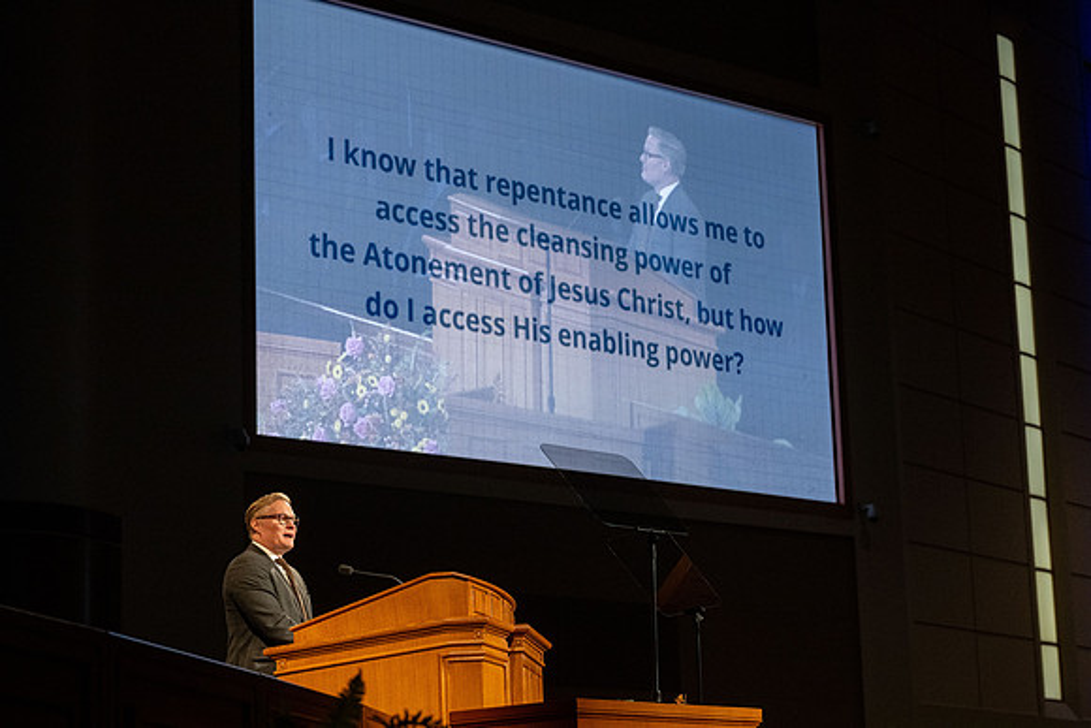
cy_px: 364
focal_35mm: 83
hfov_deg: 24.5
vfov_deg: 16.5
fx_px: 2516
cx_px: 546
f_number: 5
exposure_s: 1/200
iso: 3200
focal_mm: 83
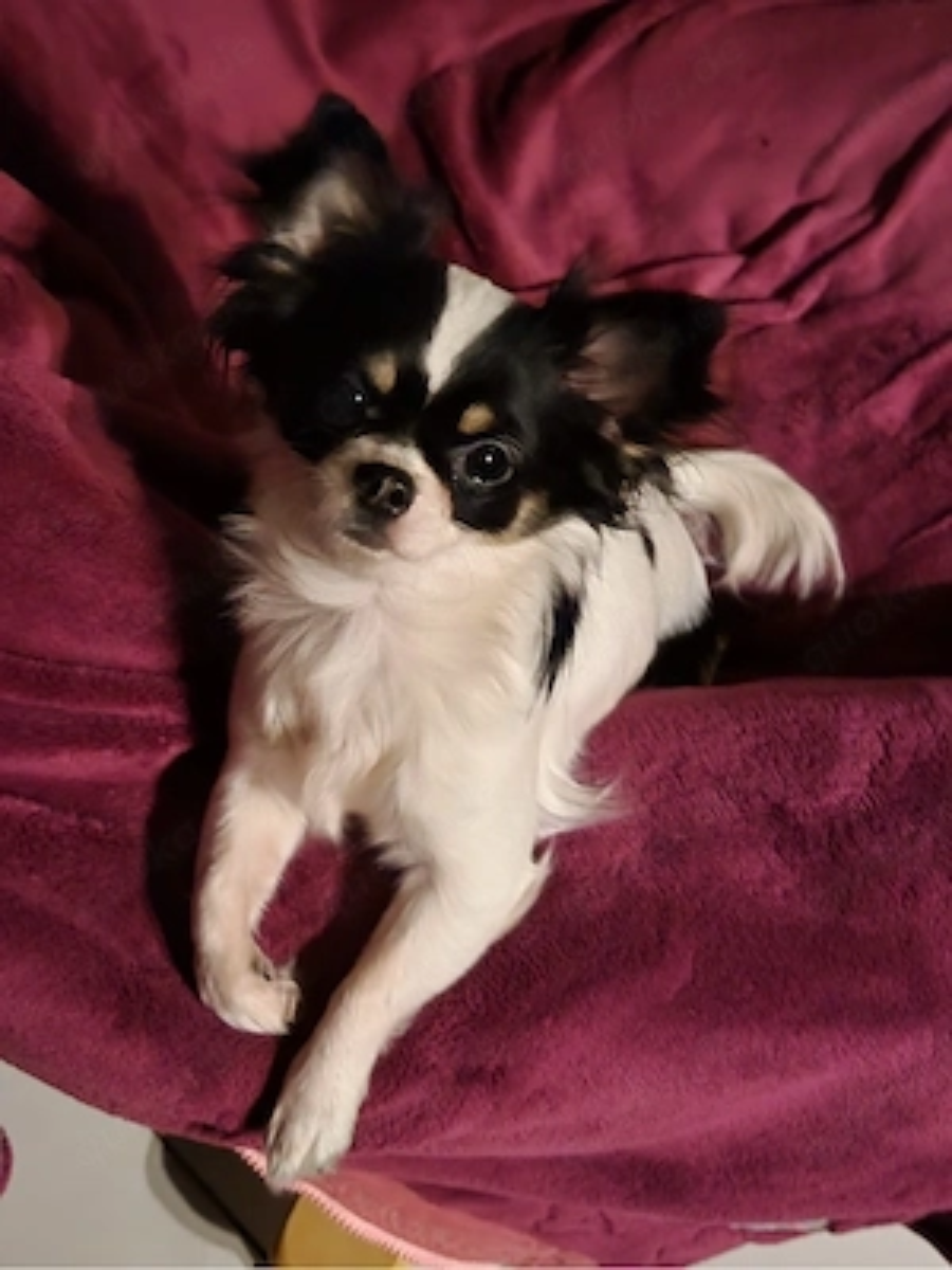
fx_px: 953
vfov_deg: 67.3
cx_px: 476
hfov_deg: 53.1
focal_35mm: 26
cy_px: 635
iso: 500
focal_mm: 4.25
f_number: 1.8
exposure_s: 1/4
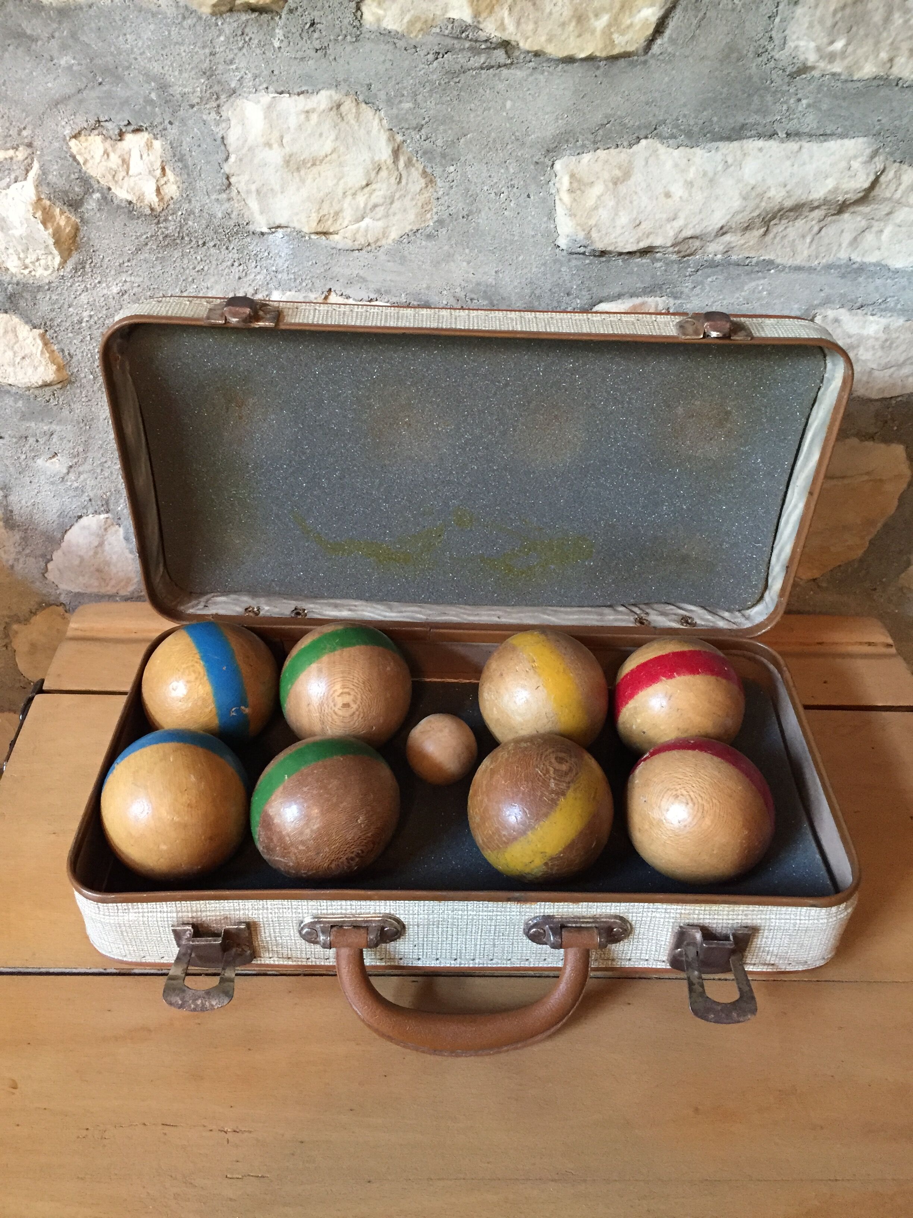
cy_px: 609
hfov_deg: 48.2
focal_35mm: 29
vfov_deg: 61.7
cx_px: 456
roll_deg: -1.2
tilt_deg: -41.5
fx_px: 1020
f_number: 2.2
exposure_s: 1/33
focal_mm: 4.15
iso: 250
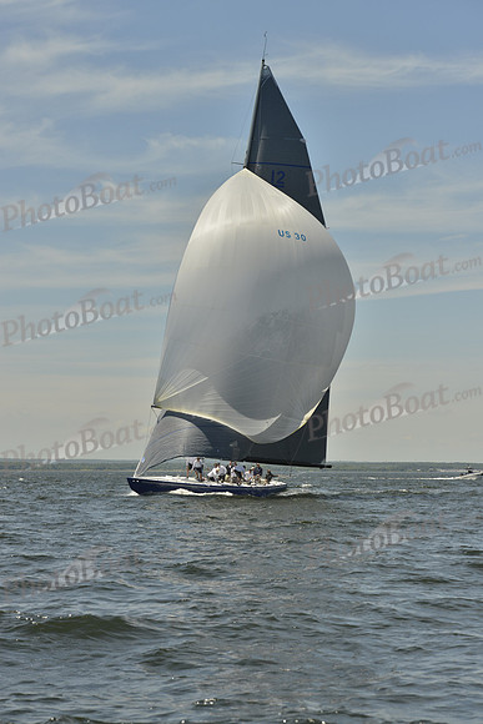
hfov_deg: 15.2
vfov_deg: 22.6
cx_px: 242
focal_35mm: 90
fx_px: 1810
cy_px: 362
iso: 280
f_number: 9
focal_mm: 90
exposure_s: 1/1600
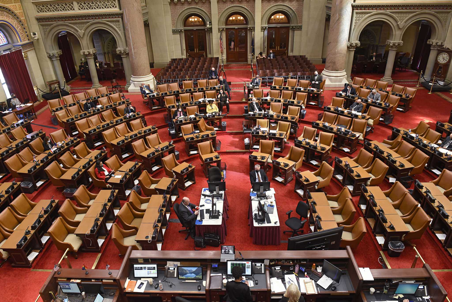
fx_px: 301
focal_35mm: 24
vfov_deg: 53.2
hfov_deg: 73.7
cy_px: 151
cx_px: 226
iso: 2500
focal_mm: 24
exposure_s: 1/50
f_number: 6.3
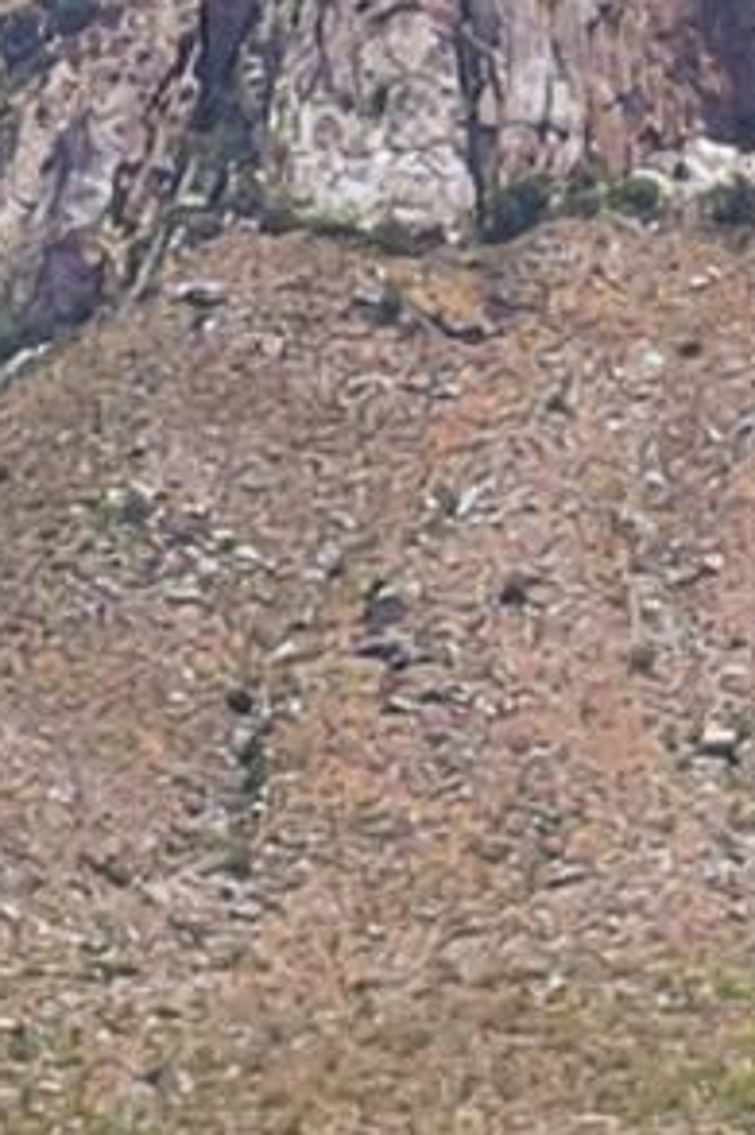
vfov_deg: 7.6
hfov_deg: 5.4
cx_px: 705
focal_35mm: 256
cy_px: 2557
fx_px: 8062
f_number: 2.8
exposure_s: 1/640
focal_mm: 4.5
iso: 100
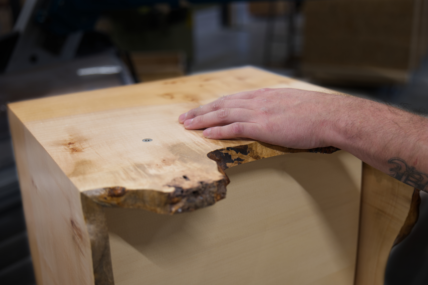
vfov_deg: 30.5
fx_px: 523
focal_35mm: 44
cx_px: 214
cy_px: 142
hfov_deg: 44.5
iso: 200
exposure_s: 1/60
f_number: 3.5
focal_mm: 44
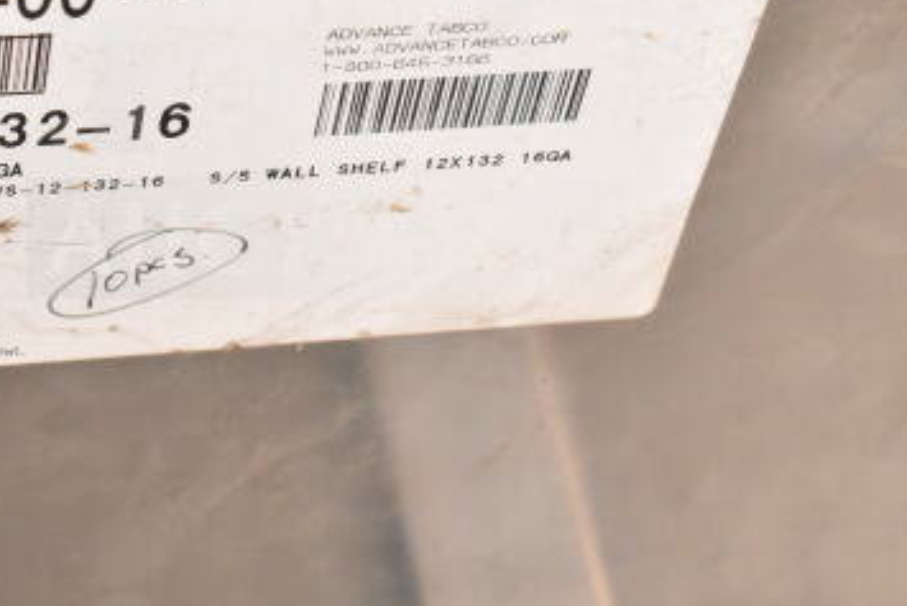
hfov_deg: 15.3
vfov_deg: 10.2
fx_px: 3377
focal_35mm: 134
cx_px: 312
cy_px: 96
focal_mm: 52
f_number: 5.6
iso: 5000
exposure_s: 1/80
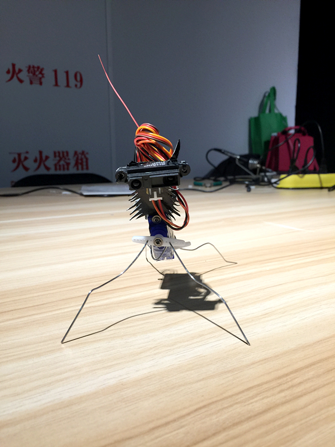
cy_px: 224
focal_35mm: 29
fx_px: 374
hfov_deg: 48.2
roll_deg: +0.5
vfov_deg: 61.7
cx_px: 168
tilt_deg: -10.1
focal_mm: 4.15
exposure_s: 1/33
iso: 40
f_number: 2.2
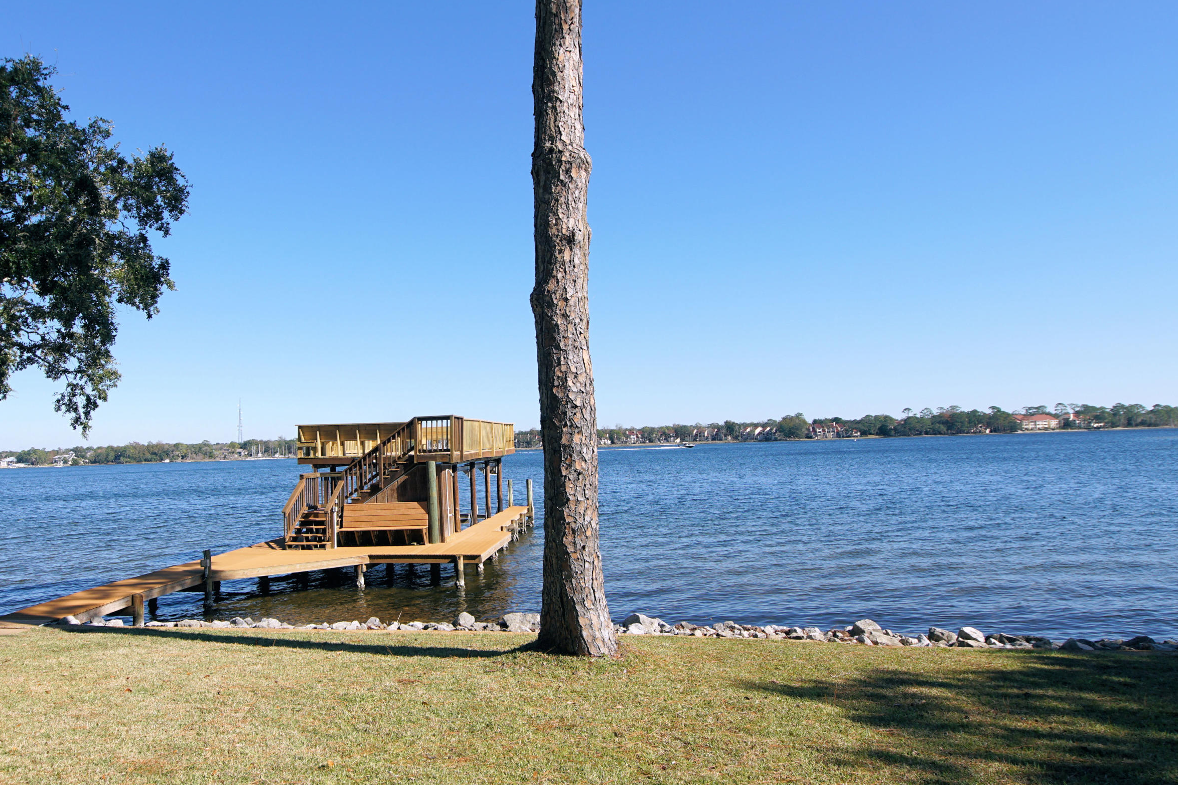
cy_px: 404
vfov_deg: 55.1
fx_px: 753
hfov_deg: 75.0
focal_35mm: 23
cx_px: 455
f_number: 8
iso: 100
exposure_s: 1/200
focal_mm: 12
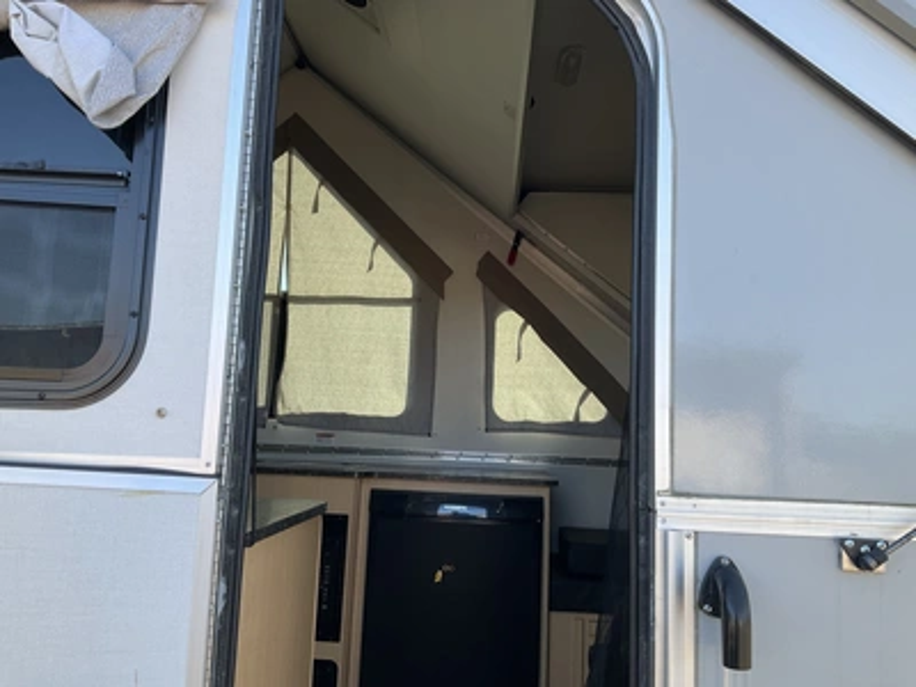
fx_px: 767
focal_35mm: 29
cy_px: 344
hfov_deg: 61.7
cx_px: 458
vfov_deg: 48.2
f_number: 1.8
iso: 25
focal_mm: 3
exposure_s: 1/294
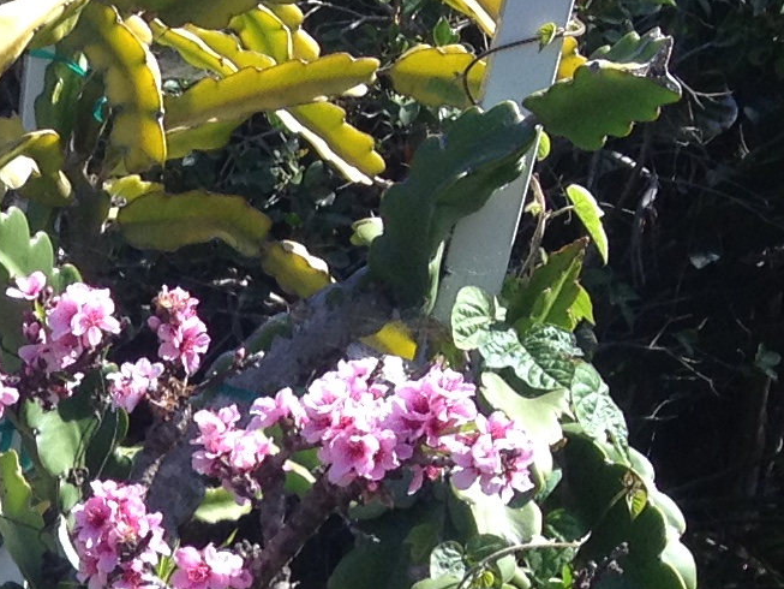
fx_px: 3964
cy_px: 891
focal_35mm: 175
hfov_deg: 10.7
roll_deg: +0.0
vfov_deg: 8.3
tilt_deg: -20.9
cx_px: -561
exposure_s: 1/536
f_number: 2.4
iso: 50
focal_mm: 4.28
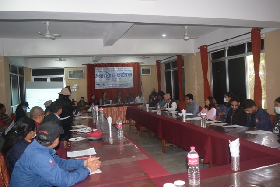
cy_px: 94
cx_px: 140
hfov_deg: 61.9
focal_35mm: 30
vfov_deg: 43.6
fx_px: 233
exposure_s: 1/60
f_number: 3.5
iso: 800
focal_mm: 20
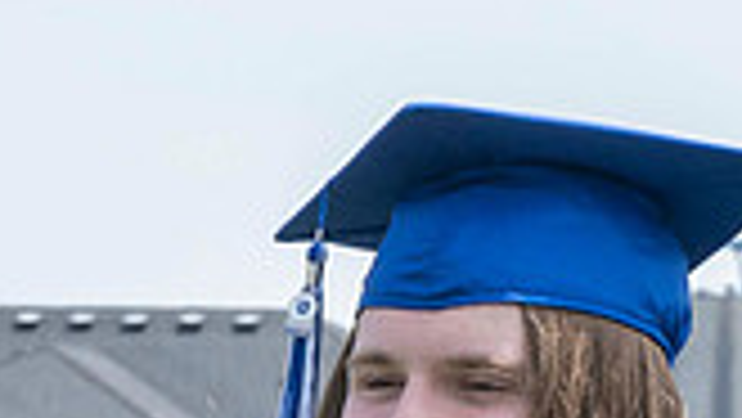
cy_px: 575
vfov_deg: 2.3
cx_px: -207
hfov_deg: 4.2
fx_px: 10197
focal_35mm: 518
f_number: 13
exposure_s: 1/250
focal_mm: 70
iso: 200
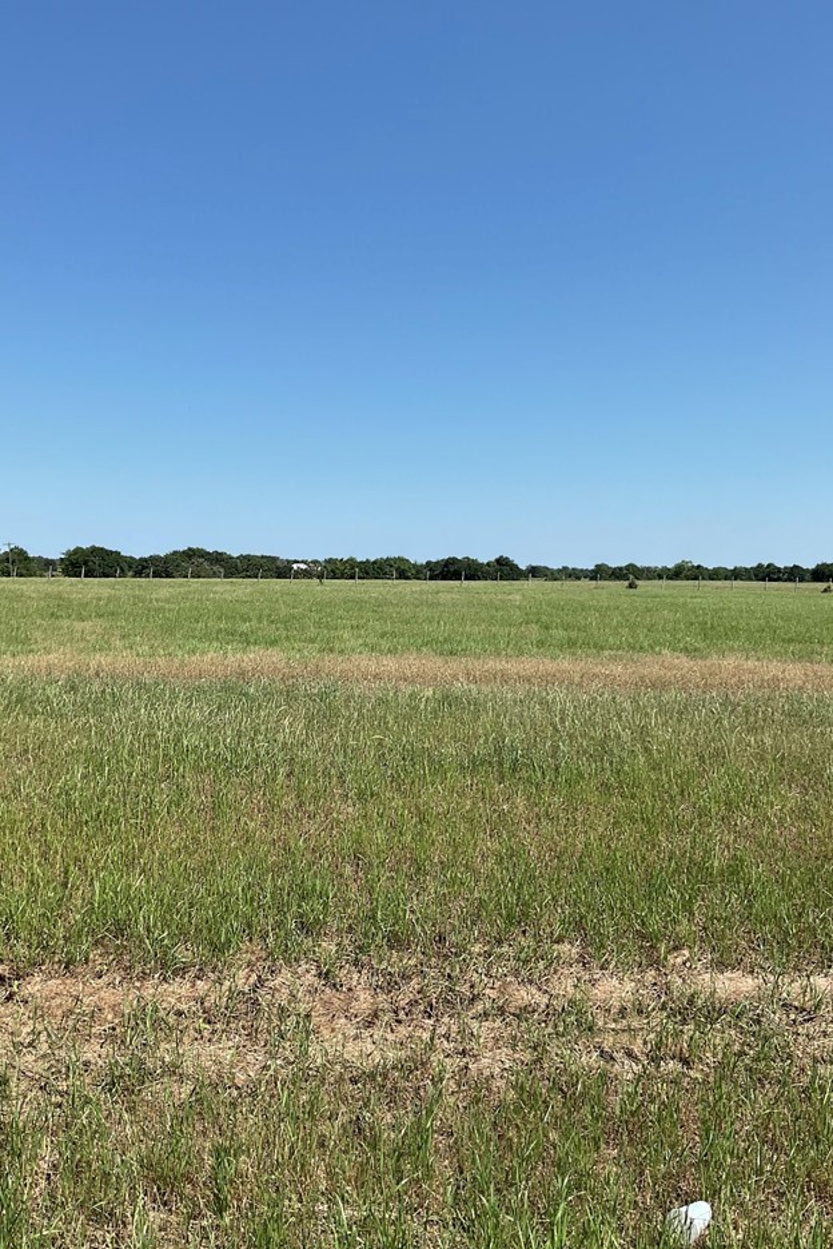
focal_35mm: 33
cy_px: 641
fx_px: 1145
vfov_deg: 57.2
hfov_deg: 40.0
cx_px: 438
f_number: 1.8
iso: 16
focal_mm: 3
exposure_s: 1/2227
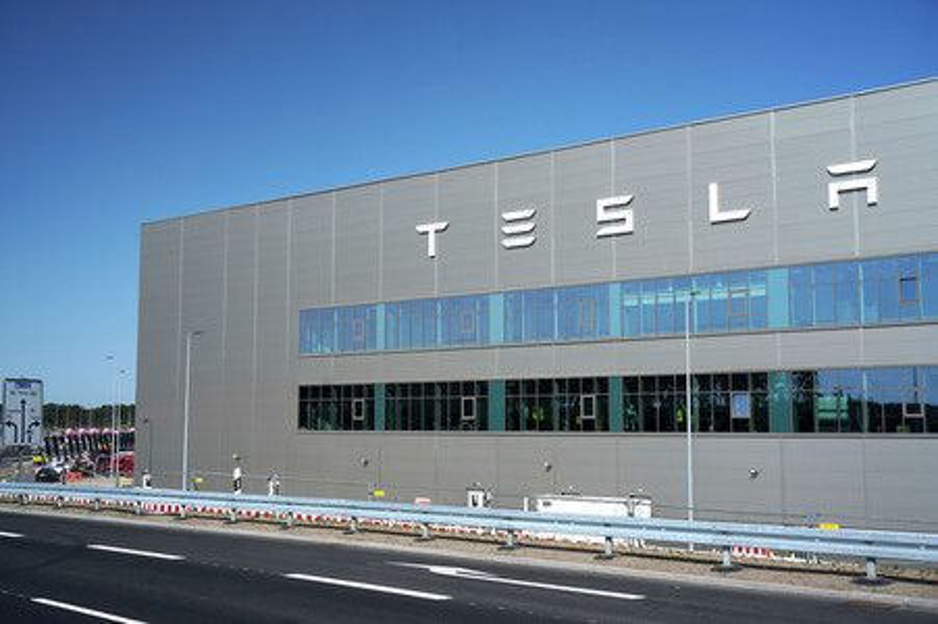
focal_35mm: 39
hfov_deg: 49.6
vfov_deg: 34.2
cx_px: 469
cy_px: 312
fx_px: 1015
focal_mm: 39
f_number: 8
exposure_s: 1/200
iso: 100
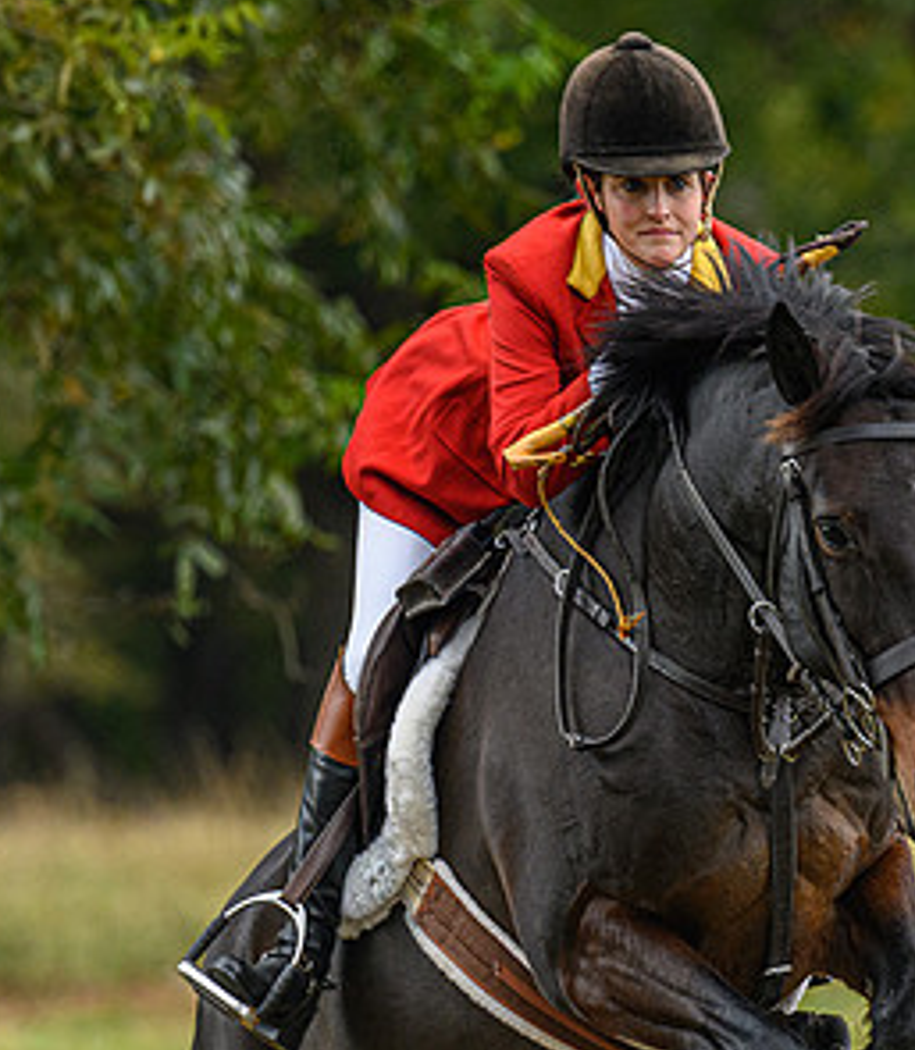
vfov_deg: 3.9
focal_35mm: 475
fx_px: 15291
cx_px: 805
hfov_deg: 3.4
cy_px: 581
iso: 800
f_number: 3.5
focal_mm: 185
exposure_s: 1/640
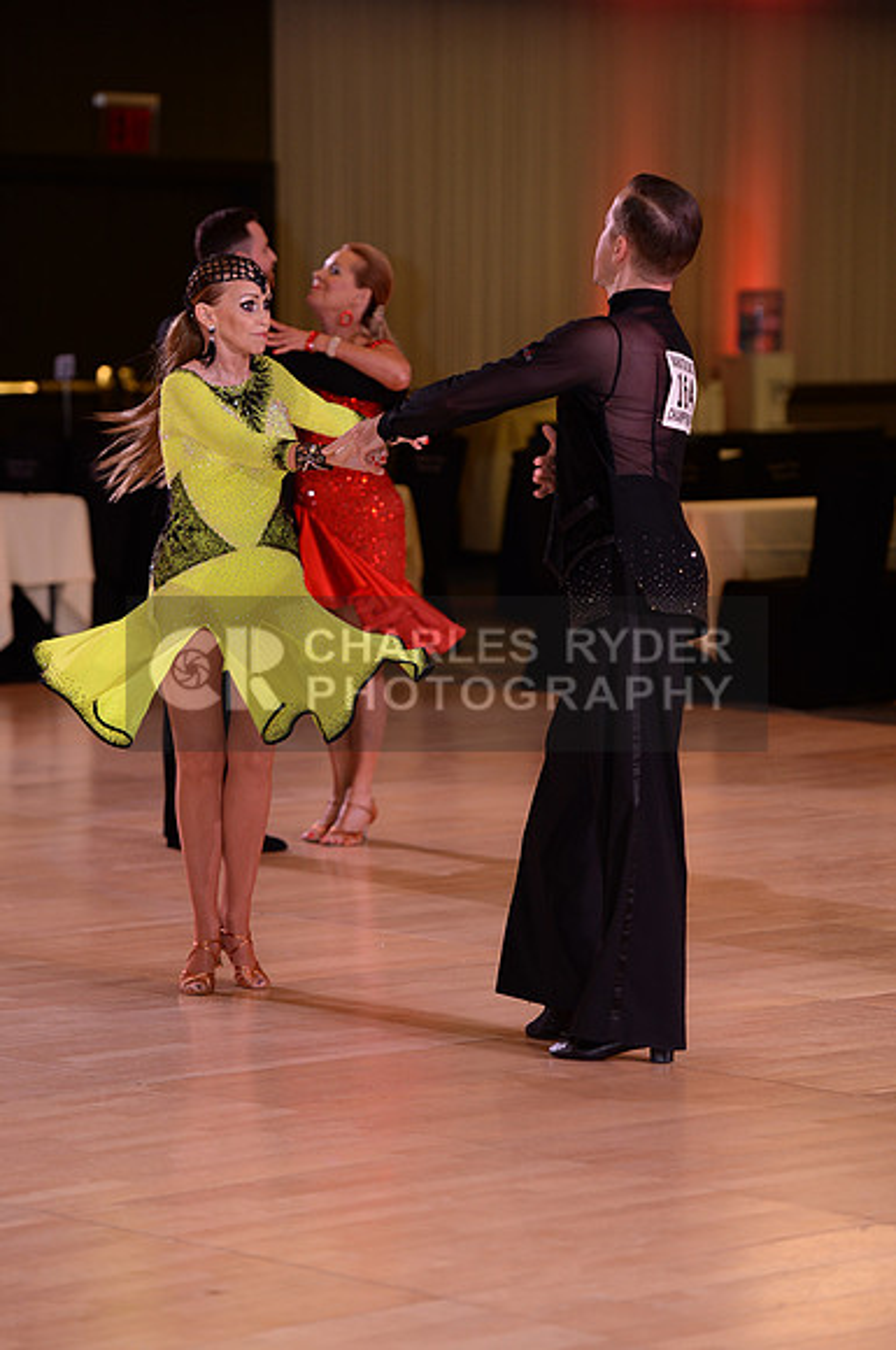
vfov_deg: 15.2
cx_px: 448
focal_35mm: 135
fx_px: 5055
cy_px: 675
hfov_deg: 10.1
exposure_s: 1/250
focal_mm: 135
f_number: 3.2
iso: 800
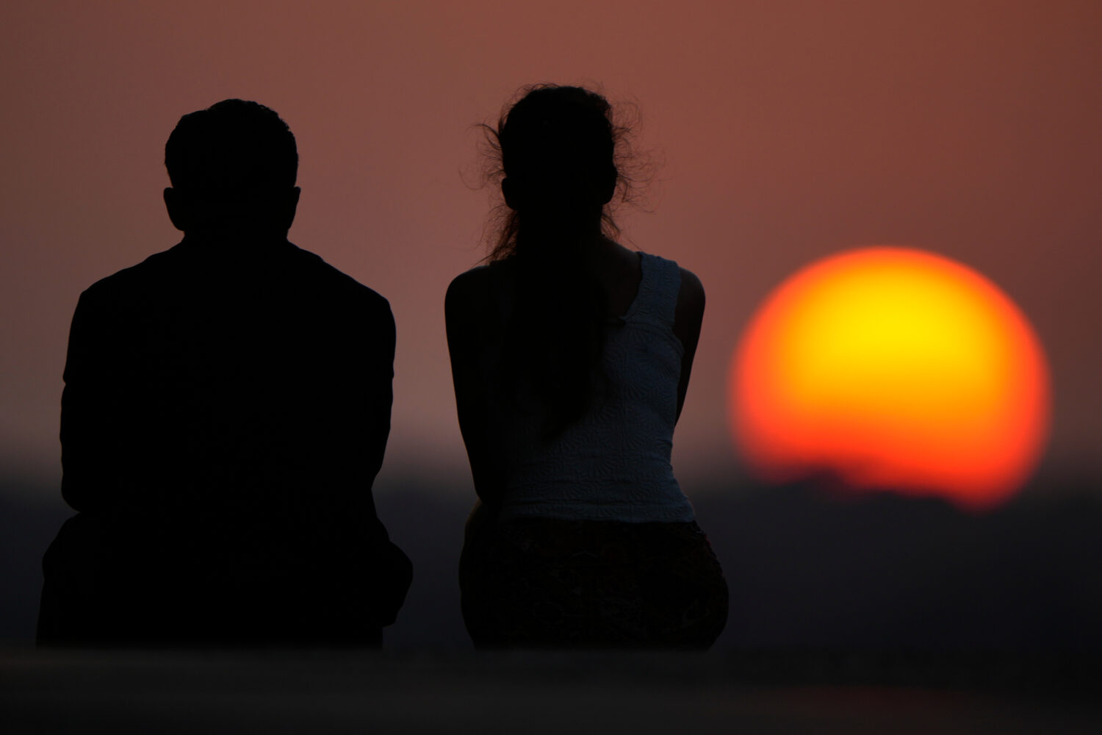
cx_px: 551
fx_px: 27548
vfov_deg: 1.5
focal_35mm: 900
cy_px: 368
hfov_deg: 2.3
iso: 160
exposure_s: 1/400
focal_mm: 600
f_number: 4
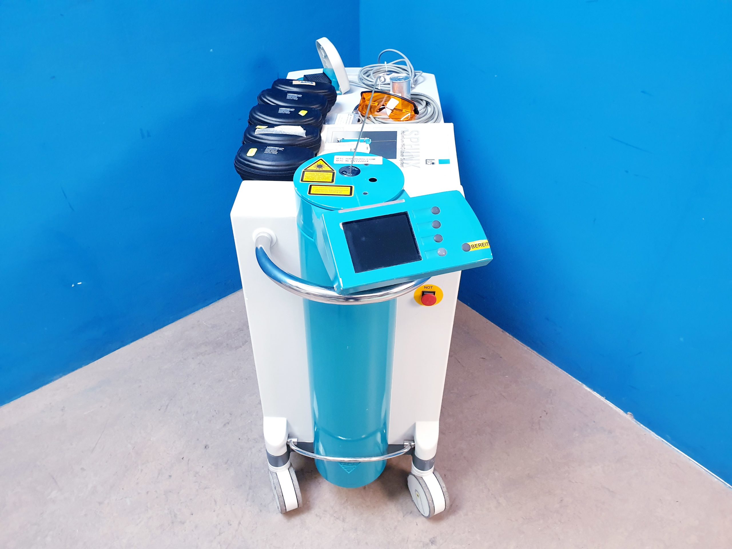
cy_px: 274
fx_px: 550
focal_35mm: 26
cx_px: 366
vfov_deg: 53.1
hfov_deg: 67.3
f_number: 2.4
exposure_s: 1/50
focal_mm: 4.3
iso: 320
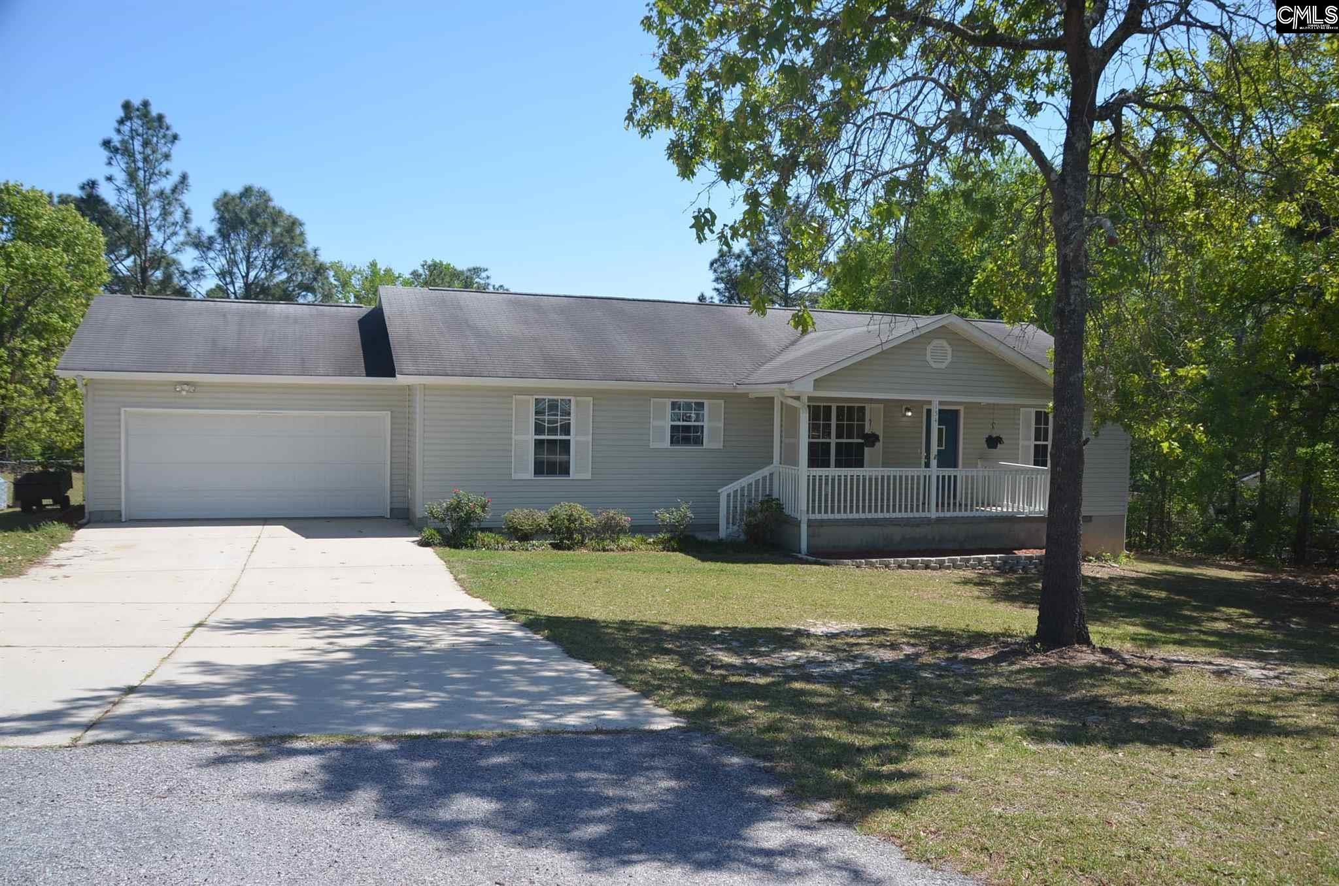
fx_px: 1002
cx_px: 670
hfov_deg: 67.5
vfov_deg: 47.7
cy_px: 443
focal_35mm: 27
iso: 125
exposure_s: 1/250
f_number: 8
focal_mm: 18
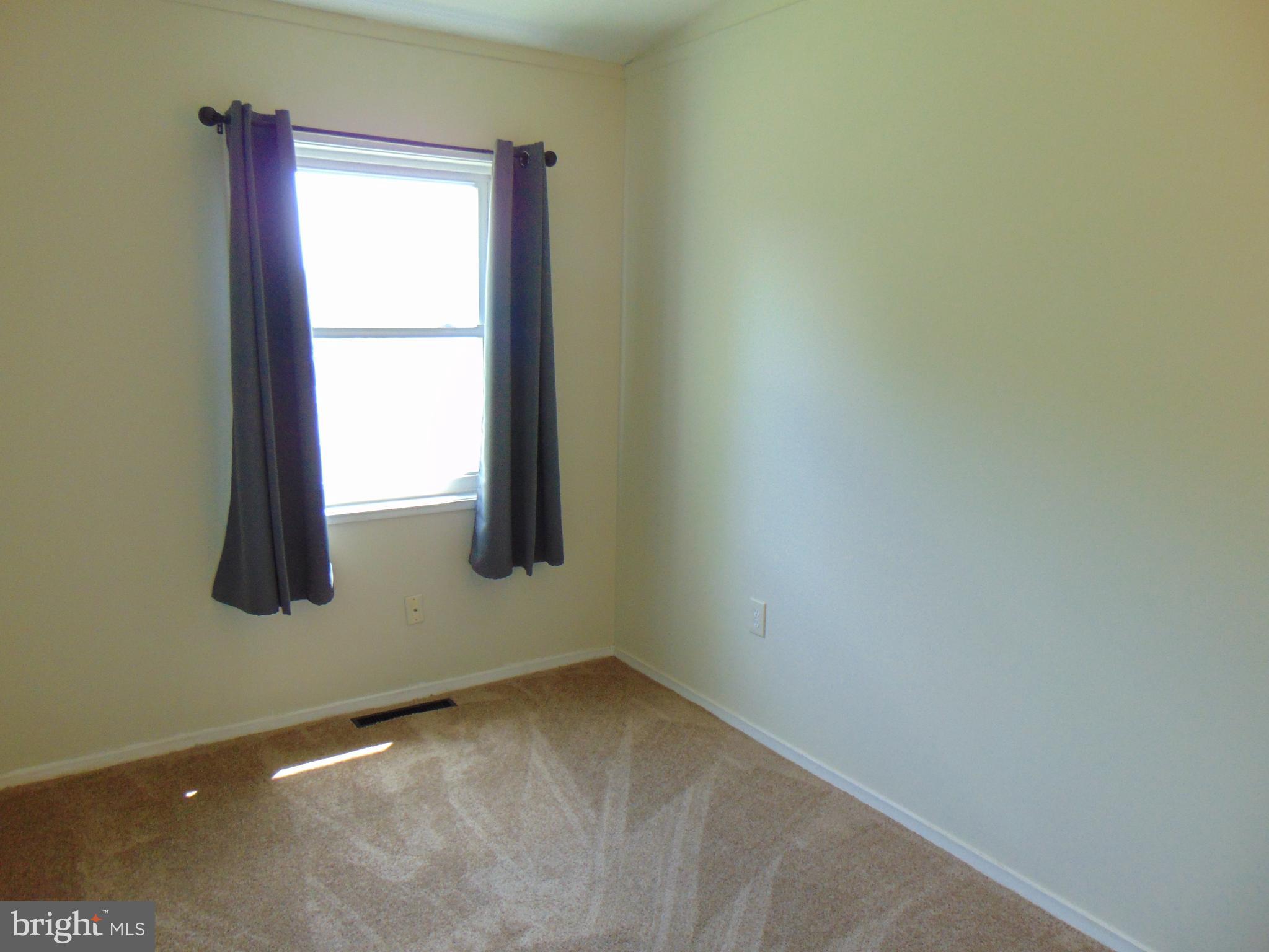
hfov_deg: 69.4
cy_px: 476
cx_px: 634
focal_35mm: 25
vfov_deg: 54.9
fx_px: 917
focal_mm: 4.5
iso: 200
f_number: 3
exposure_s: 1/50
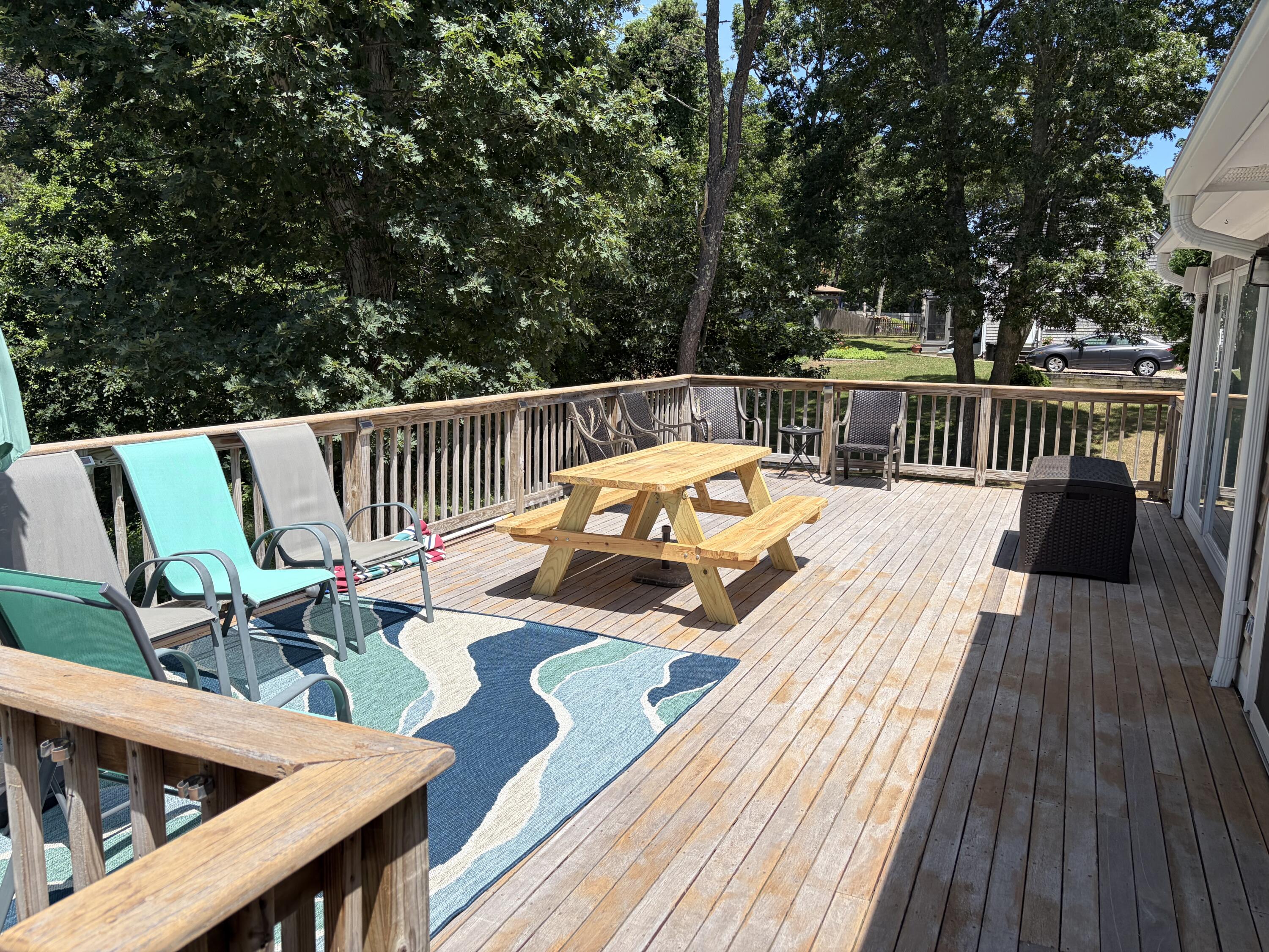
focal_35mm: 26
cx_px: 634
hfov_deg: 67.3
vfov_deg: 53.1
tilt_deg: -8.3
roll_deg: -0.7
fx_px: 953
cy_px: 476
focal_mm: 5.96
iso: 50
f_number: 1.6
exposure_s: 1/2639
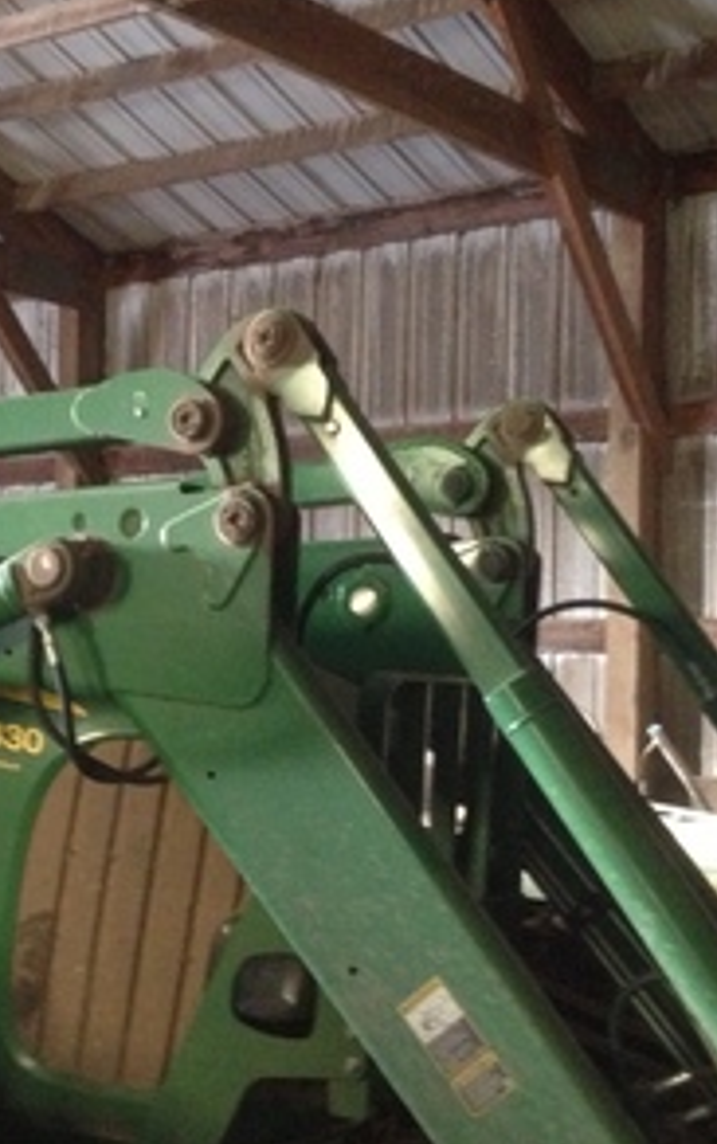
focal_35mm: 69
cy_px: 678
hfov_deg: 18.7
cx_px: 133
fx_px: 2153
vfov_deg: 29.7
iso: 400
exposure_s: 1/15
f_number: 2.4
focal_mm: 4.28
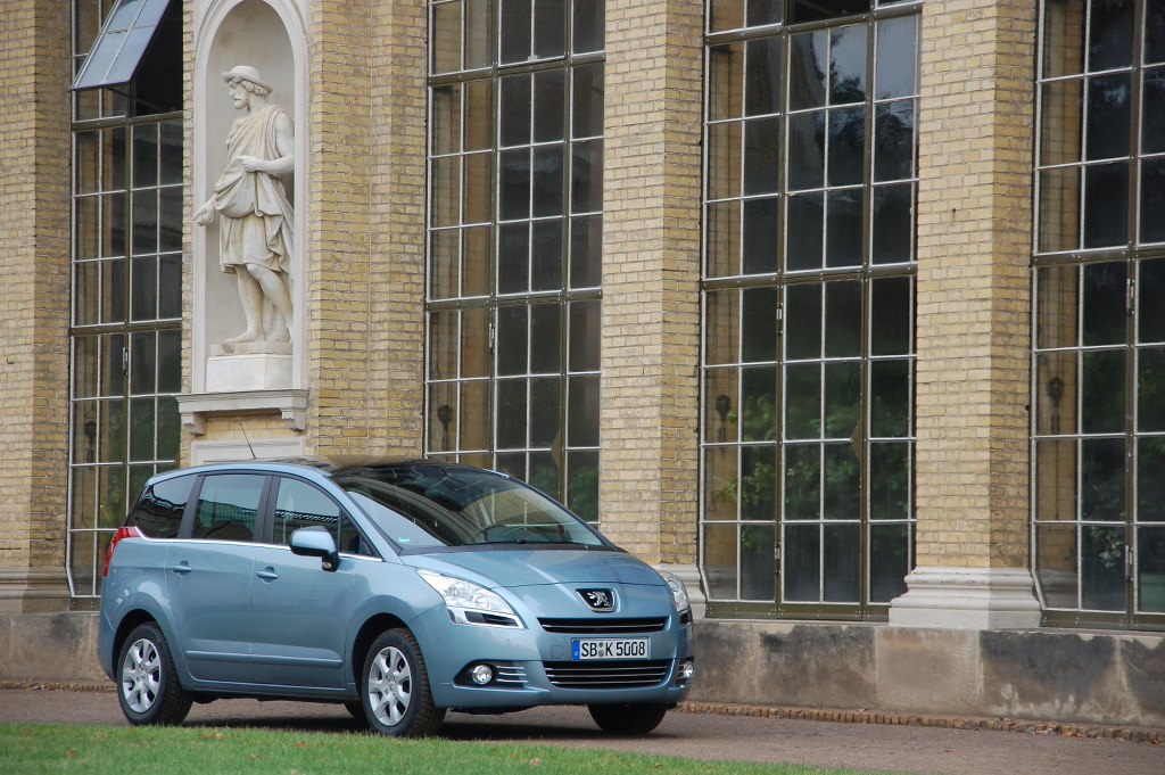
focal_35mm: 165
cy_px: 388
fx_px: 5335
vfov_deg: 8.3
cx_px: 582
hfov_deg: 12.5
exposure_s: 1/200
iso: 400
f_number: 5.6
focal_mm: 110
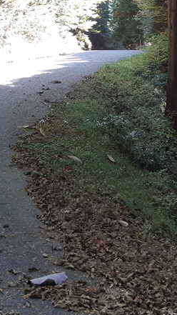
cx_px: 80
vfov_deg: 27.2
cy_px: 90
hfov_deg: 15.7
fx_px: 643
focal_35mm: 77
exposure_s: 1/100
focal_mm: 3.93
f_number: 1.7
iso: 50
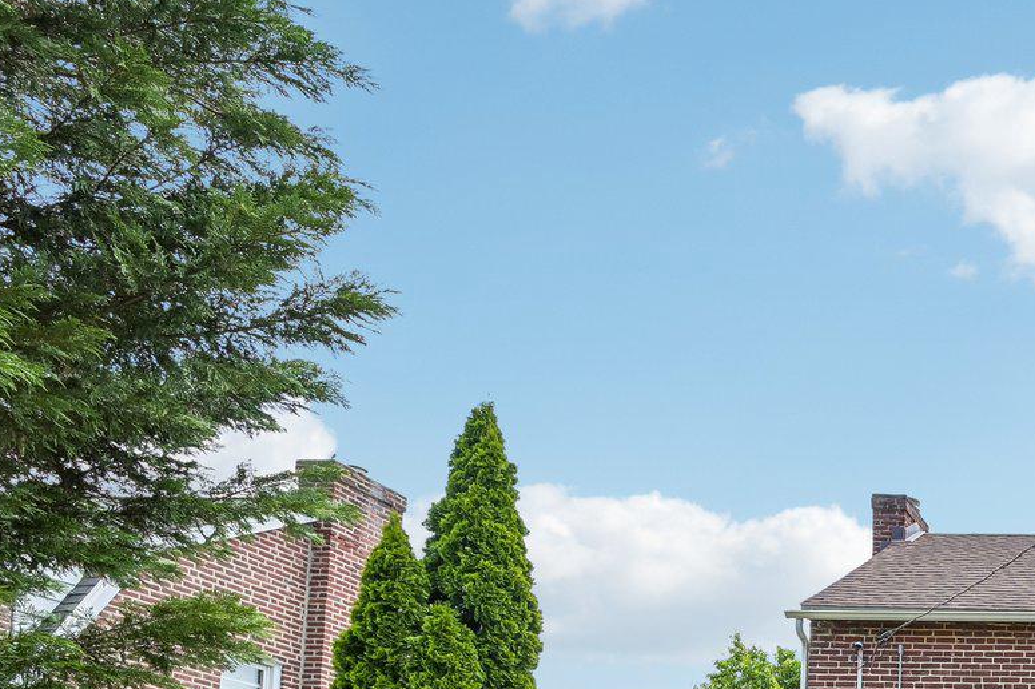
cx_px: 1290
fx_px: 1063
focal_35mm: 37
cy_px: 865
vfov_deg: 29.7
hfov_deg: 37.0
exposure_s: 1/125
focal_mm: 14
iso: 100
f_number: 8
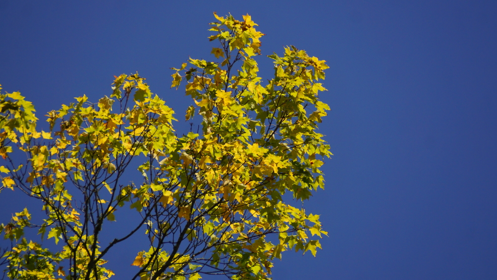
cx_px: 248
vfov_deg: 3.1
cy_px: 158
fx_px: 5192
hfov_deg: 5.5
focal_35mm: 394
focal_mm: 250
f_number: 6.3
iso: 200
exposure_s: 1/400
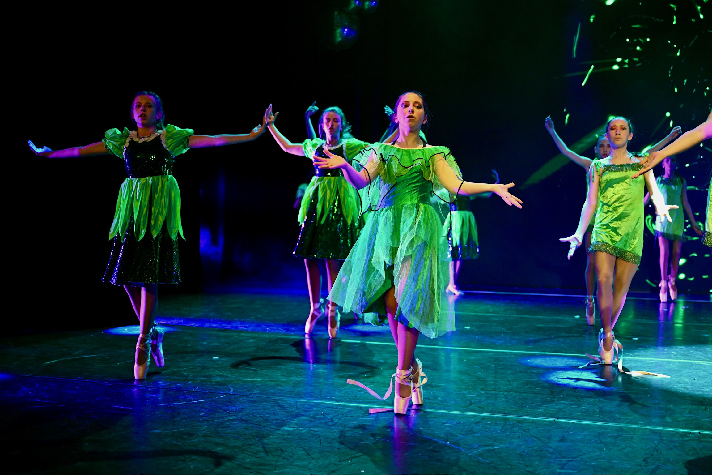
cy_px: 238
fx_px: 870
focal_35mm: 44
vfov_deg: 30.5
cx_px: 356
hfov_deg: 44.5
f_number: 2.8
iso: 4000
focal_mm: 44
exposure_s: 1/400
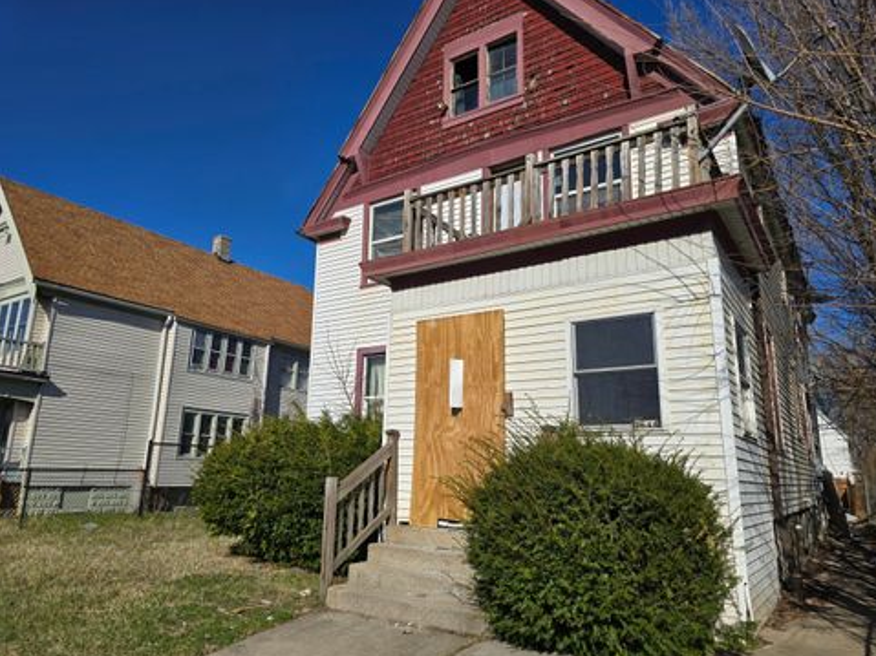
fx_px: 607
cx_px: 426
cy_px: 335
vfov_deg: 56.8
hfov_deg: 71.6
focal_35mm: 24
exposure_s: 1/1686
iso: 12
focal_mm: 6.3
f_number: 1.7
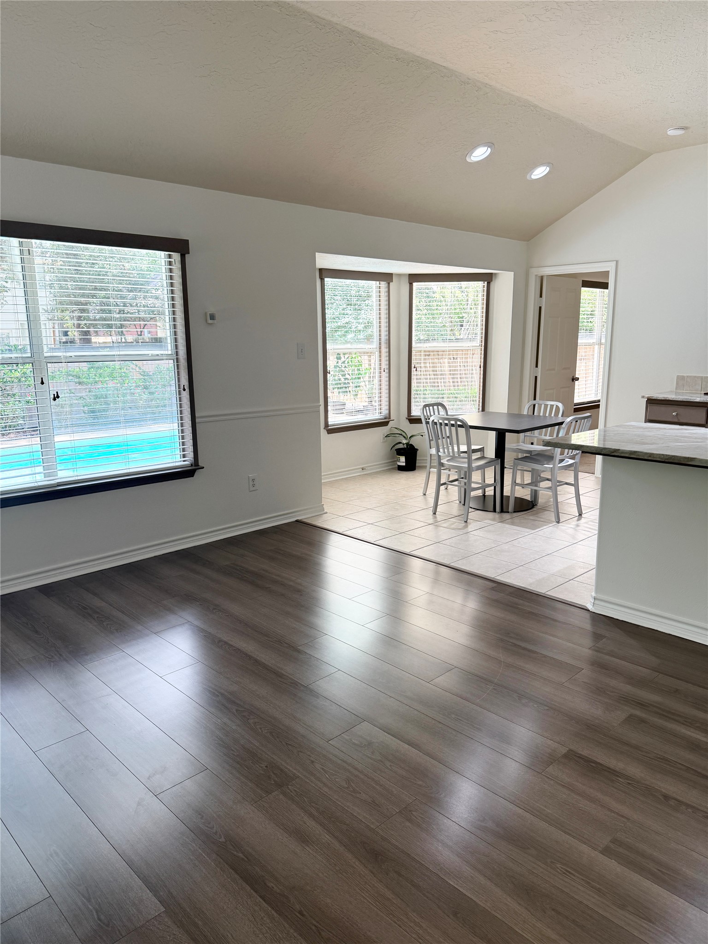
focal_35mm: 24
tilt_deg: -11.4
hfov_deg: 56.8
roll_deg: +0.1
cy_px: 472
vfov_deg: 71.6
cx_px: 354
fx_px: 654
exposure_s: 1/234
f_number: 1.78
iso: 100
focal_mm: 6.76
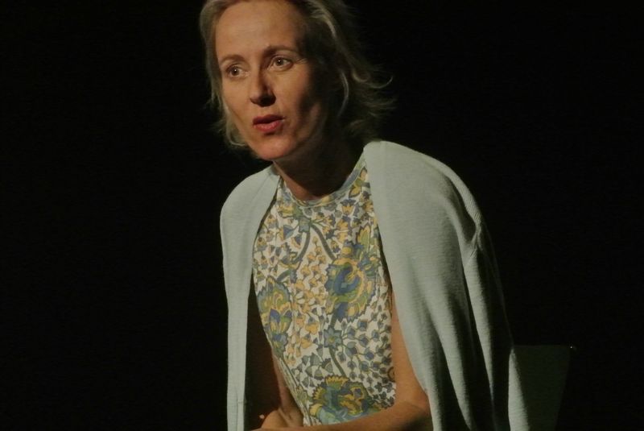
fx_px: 5318
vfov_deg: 4.6
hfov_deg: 6.9
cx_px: 322
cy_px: 216
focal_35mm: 297
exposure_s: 1/125
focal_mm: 110
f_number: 11
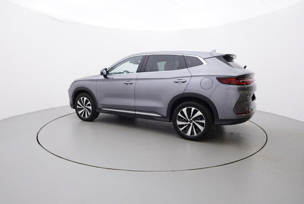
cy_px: 102
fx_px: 190
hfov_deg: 77.3
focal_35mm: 22
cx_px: 152
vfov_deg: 56.2
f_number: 5
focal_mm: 15
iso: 200
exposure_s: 1/80
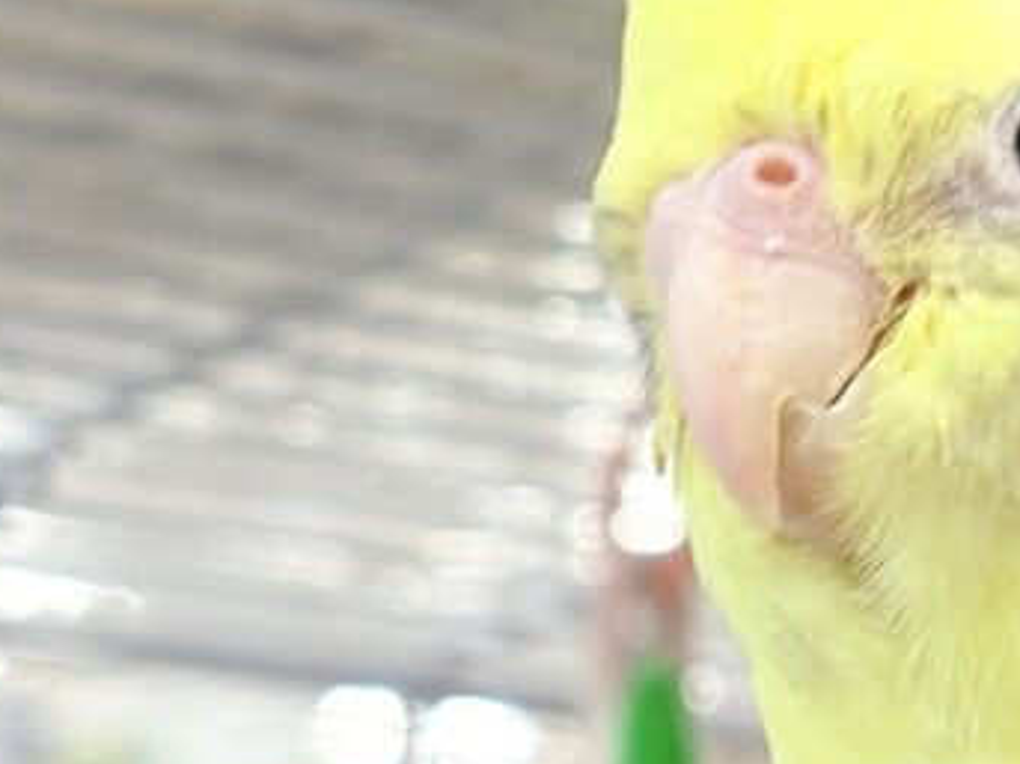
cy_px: 520
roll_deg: +2.0
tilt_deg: +14.3
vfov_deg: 8.1
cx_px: 1097
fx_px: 5361
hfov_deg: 10.7
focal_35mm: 182
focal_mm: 5.96
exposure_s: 1/50
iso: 50
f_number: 1.6
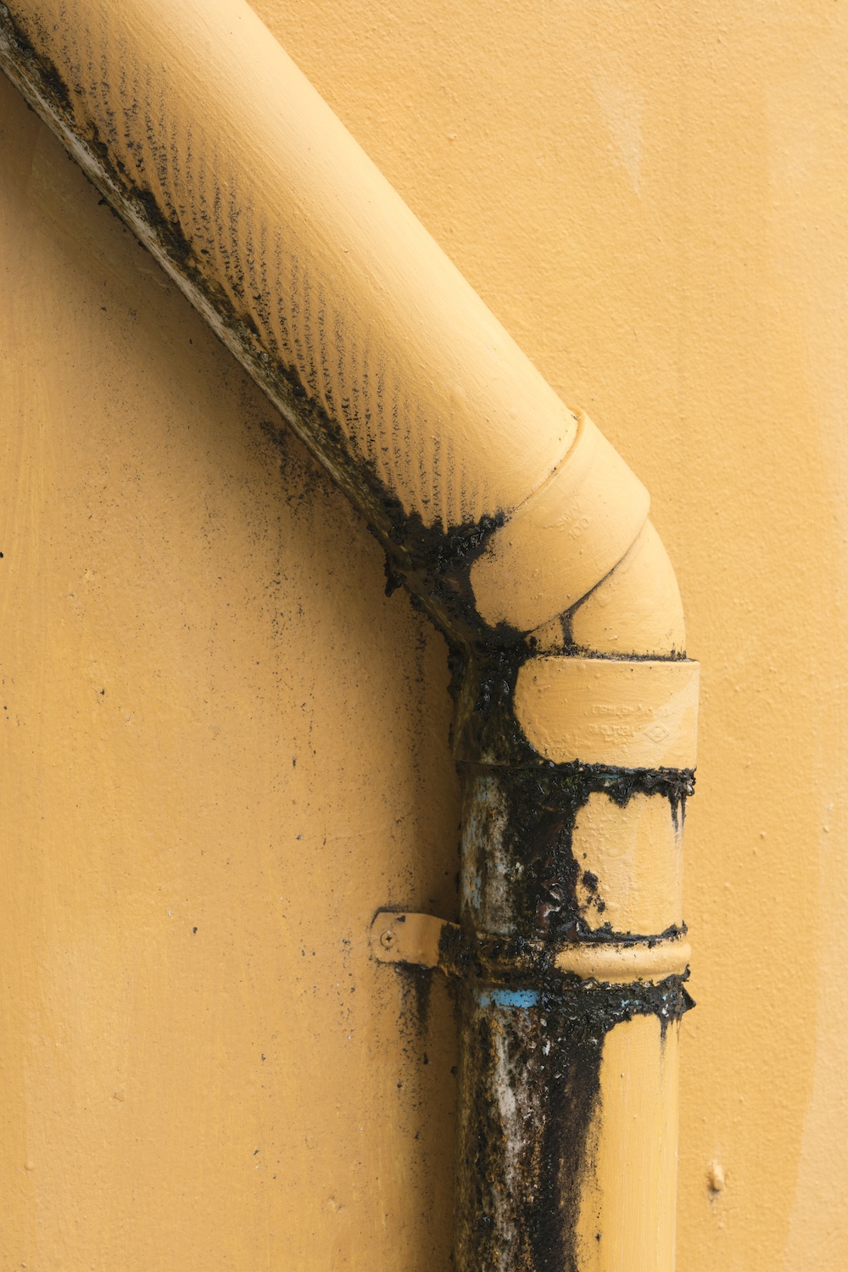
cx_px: 424
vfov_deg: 15.2
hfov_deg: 10.2
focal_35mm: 135
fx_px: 4770
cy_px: 636
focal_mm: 90
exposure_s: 1/160
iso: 100
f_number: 5
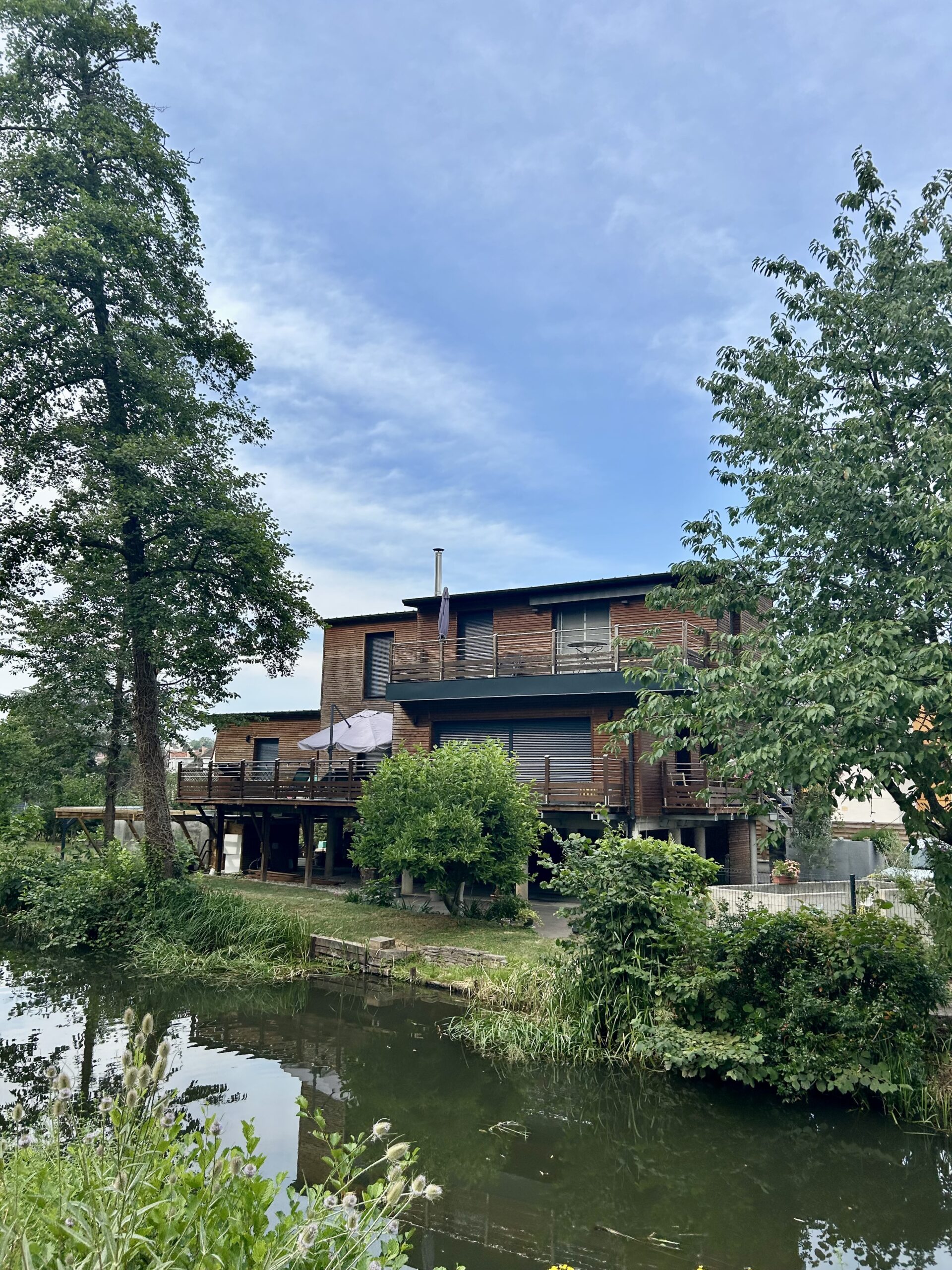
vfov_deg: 67.3
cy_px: 635
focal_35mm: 26
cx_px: 476
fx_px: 953
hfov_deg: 53.1
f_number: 1.5
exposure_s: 1/2915
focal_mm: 5.7
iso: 50
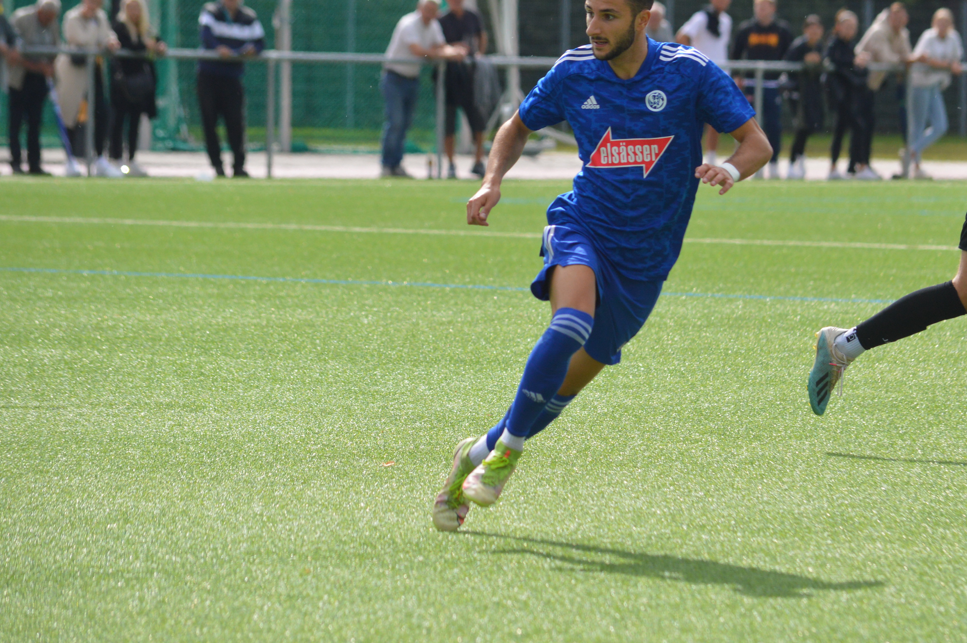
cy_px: 311
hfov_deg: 4.3
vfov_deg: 2.9
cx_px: 574
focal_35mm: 478
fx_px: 12828
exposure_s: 1/1600
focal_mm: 240
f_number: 6.3
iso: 400
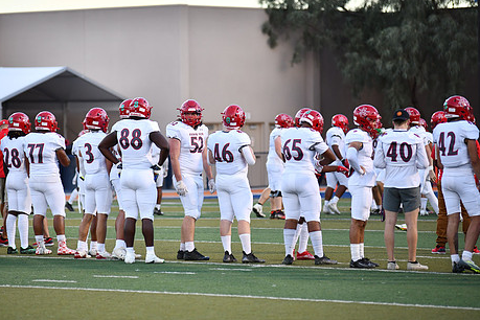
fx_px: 2866
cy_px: 148
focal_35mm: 215
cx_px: 191
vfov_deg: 6.4
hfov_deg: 9.6
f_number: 2.8
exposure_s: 1/1250
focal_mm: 170
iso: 1100
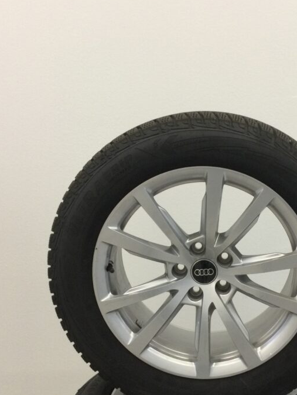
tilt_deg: -11.2
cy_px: 235
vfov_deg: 40.3
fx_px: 537
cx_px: 213
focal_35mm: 47
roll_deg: +3.1
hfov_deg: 30.5
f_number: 2.4
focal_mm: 3.3
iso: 100
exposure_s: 1/33
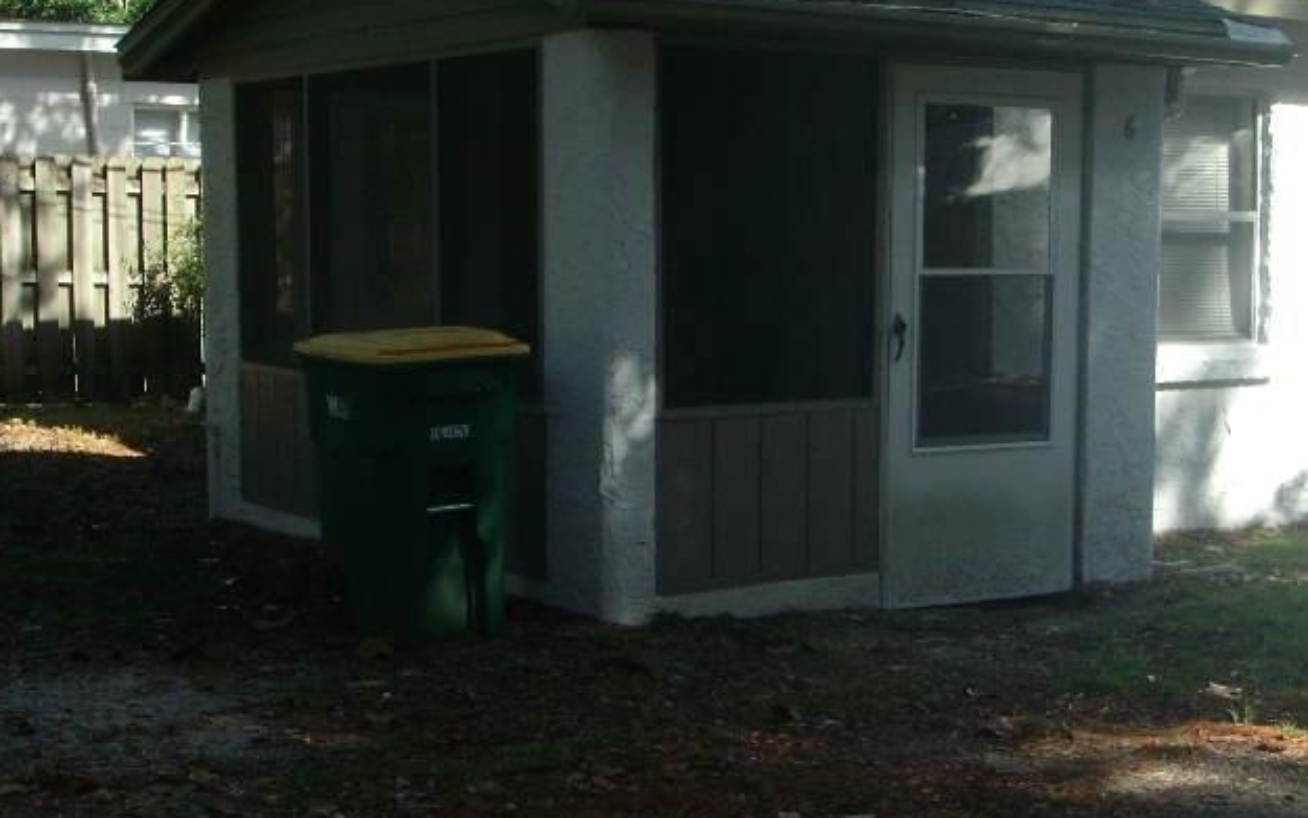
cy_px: 374
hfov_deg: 30.7
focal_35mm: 66
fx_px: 2353
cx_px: 929
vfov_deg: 19.7
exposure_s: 1/139
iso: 64
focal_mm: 6.4
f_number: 5.7
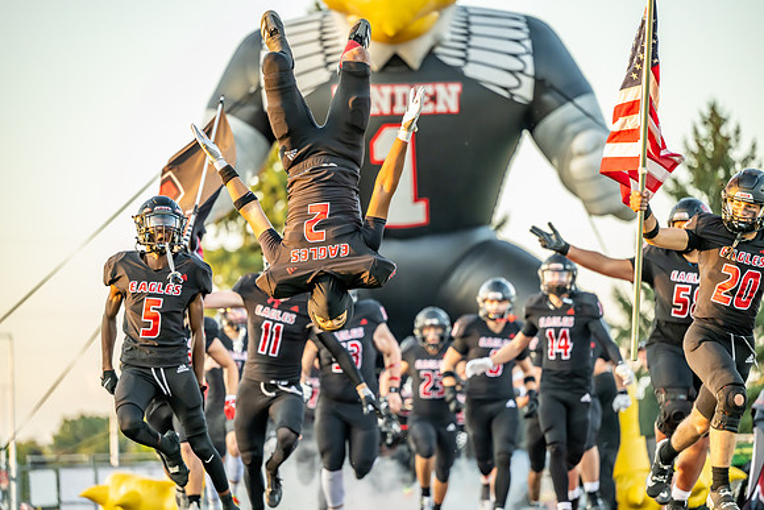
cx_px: 382
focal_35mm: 145
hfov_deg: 14.2
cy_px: 255
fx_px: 3078
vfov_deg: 9.5
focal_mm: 145
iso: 1000
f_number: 2.8
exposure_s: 1/1000
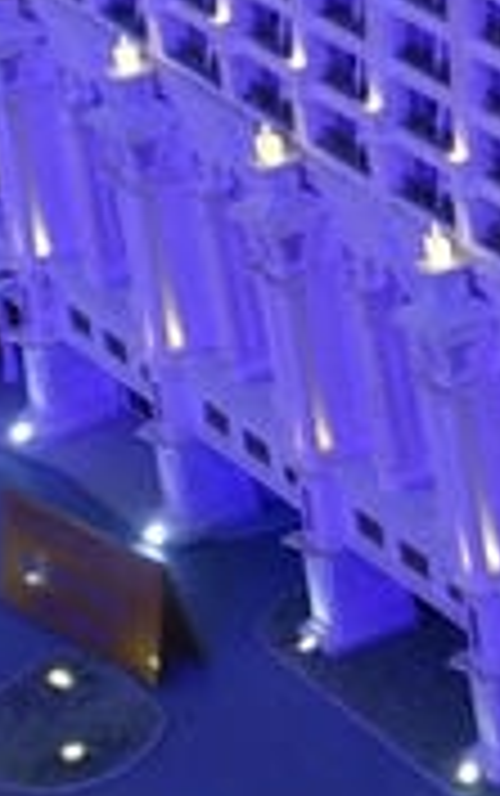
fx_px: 5263
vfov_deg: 8.4
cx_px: 414
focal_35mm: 242
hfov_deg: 5.4
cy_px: -445
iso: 400
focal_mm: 12.94
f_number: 2.8
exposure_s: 1/40
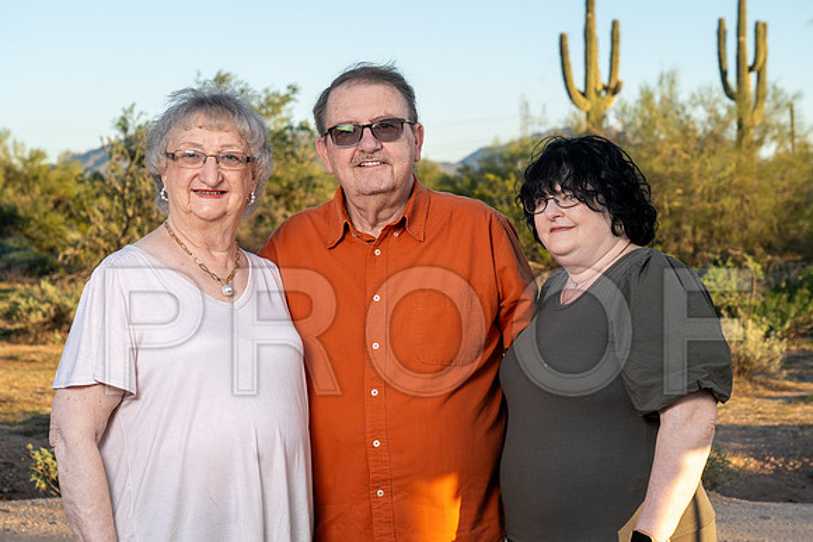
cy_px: 247
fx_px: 1724
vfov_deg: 17.9
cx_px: 443
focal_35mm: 76
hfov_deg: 26.5
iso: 100
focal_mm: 70
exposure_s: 1/160
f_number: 8
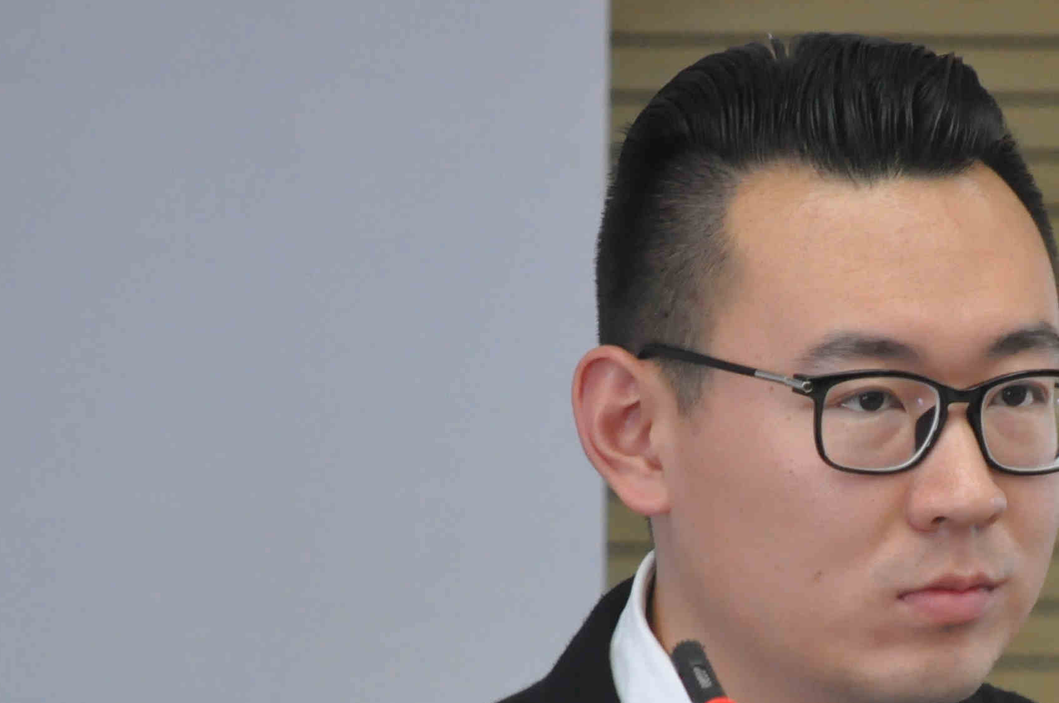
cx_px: 1004
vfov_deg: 1.9
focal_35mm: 720
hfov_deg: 2.9
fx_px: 21153
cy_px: 742
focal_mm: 190
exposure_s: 1/80
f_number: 5.6
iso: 1600
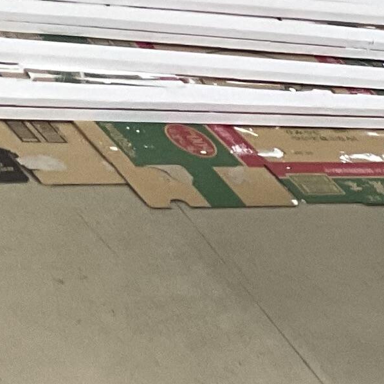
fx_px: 2171
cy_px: 362
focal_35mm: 173
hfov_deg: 8.6
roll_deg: -25.3
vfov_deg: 10.0
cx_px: 1097
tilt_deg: -21.6
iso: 100
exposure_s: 1/60
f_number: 1.8
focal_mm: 3
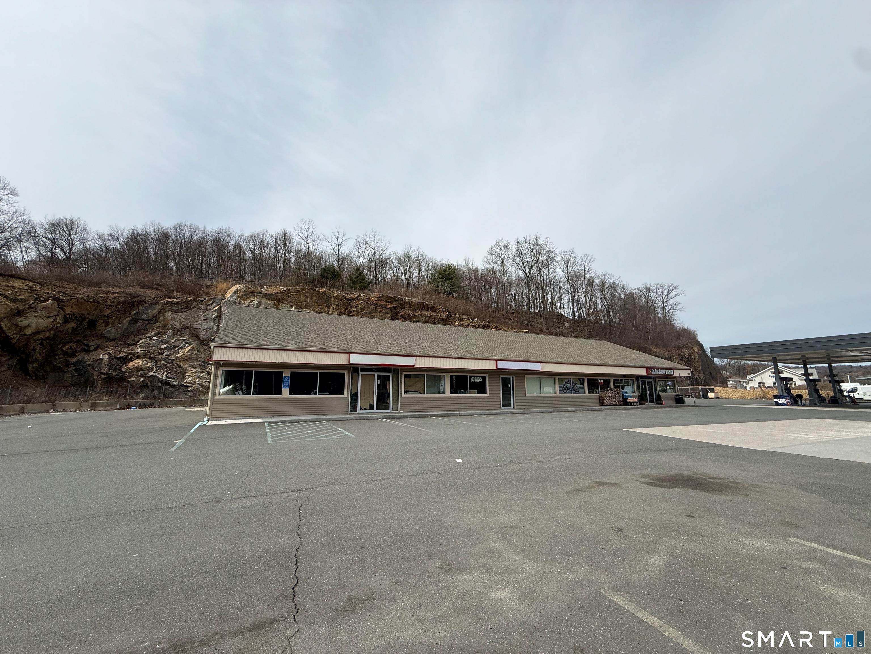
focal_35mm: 14
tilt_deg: +10.4
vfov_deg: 85.7
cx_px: 436
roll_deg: +0.0
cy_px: 327
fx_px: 352
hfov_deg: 102.1
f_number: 2.2
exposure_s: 1/2841
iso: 50
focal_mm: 2.22
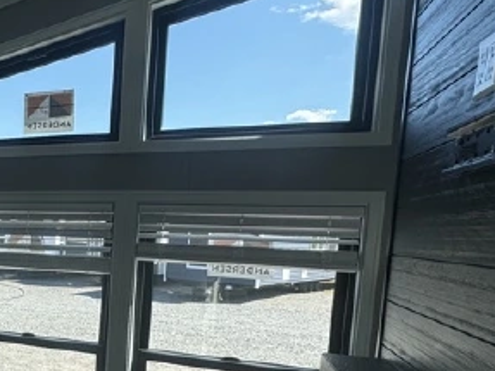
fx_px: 557
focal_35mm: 39
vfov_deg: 35.8
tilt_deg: -6.2
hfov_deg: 39.3
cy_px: 285
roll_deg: -1.4
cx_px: -48
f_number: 2.2
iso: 50
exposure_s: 1/620
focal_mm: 2.22
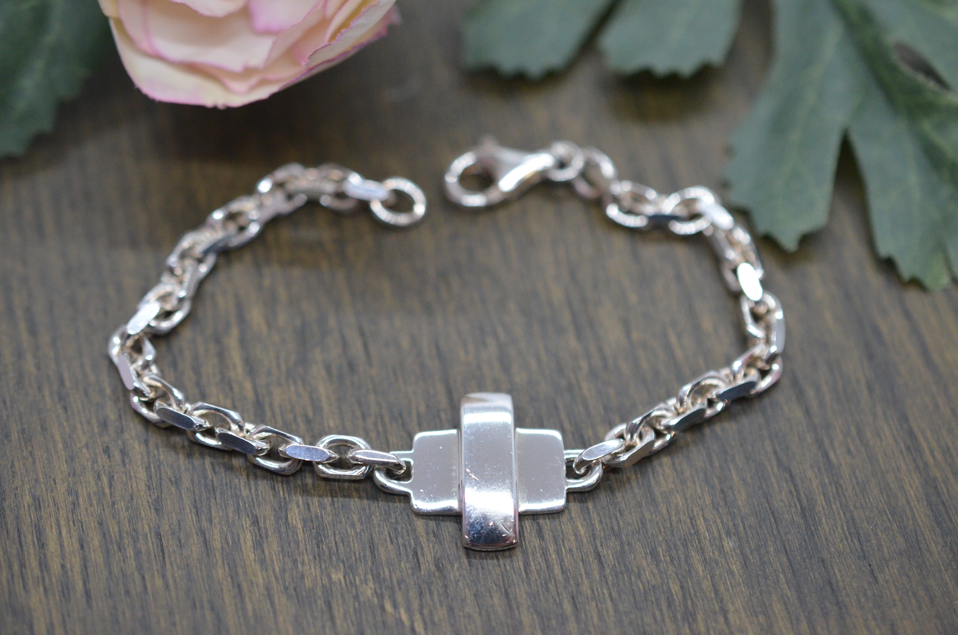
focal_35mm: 60
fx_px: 1593
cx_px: 479
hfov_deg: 33.5
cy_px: 318
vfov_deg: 22.5
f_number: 4
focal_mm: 40
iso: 2500
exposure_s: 1/2000
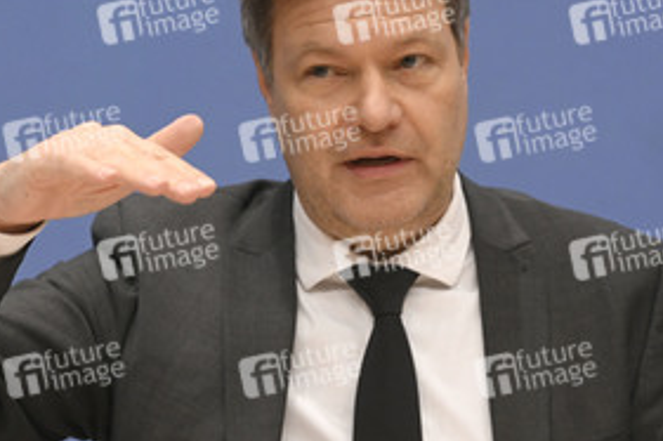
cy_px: 193
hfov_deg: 12.5
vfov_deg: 8.4
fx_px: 3018
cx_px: 332
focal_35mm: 164
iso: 4000
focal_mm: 102
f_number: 5.6
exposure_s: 1/500
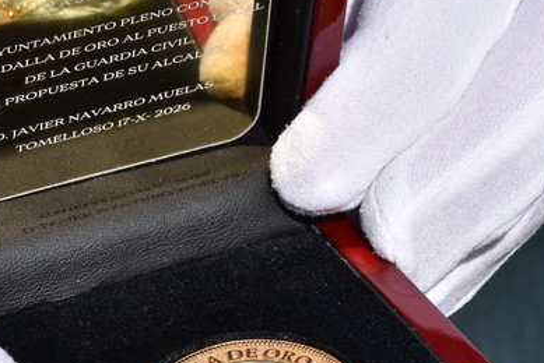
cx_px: 206
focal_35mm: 298
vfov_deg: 4.6
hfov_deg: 6.9
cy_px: 221
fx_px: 4506
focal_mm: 86
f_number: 11
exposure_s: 1/500
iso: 200
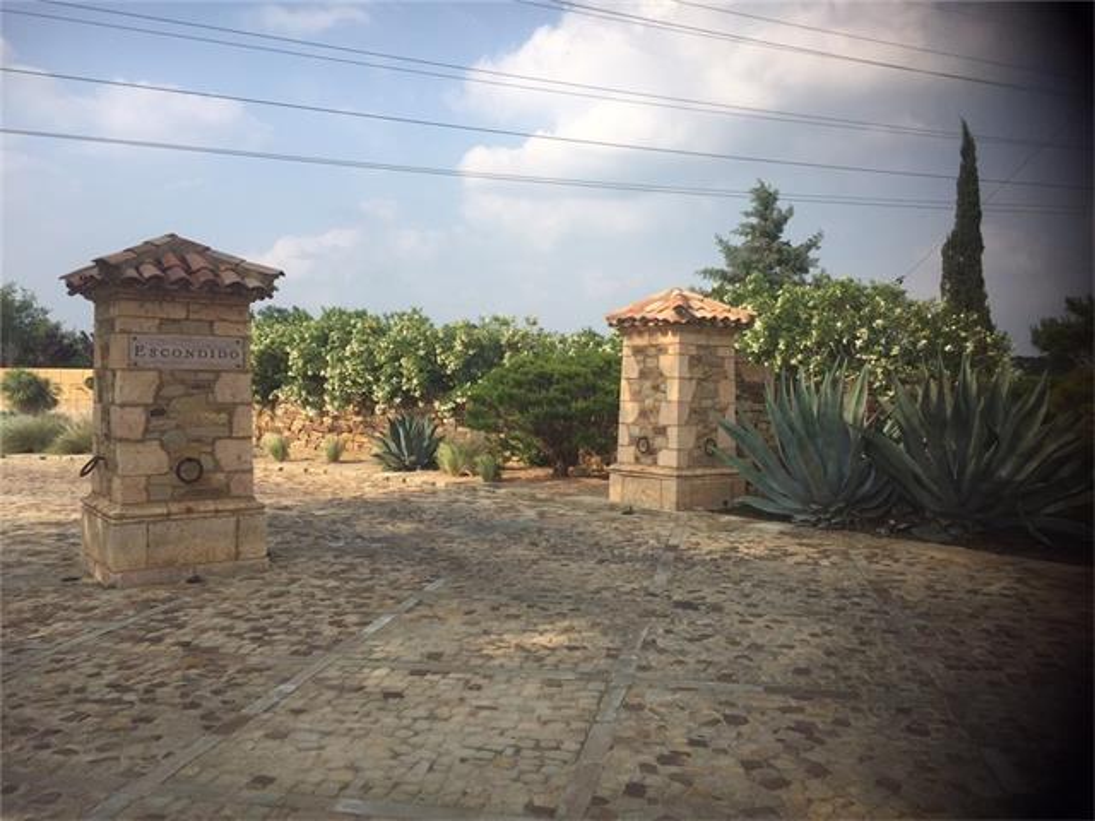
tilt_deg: -1.6
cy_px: 410
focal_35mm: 29
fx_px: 917
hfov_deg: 61.7
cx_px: 548
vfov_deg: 48.2
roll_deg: -1.5
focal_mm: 4.15
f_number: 2.2
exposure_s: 1/1883
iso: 32
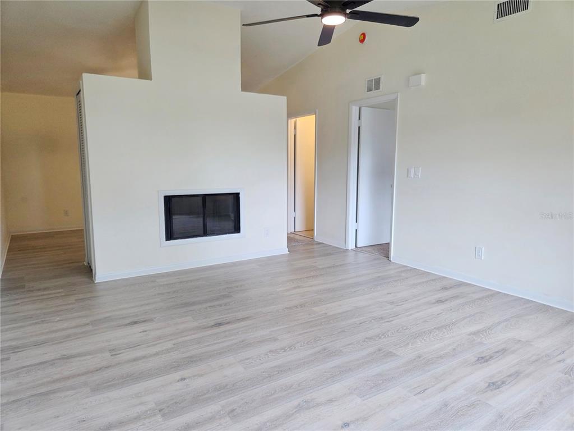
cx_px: 287
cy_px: 216
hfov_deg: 73.9
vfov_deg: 58.9
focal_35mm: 23
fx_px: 381
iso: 80
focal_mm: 5.4
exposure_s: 1/120
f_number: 1.8
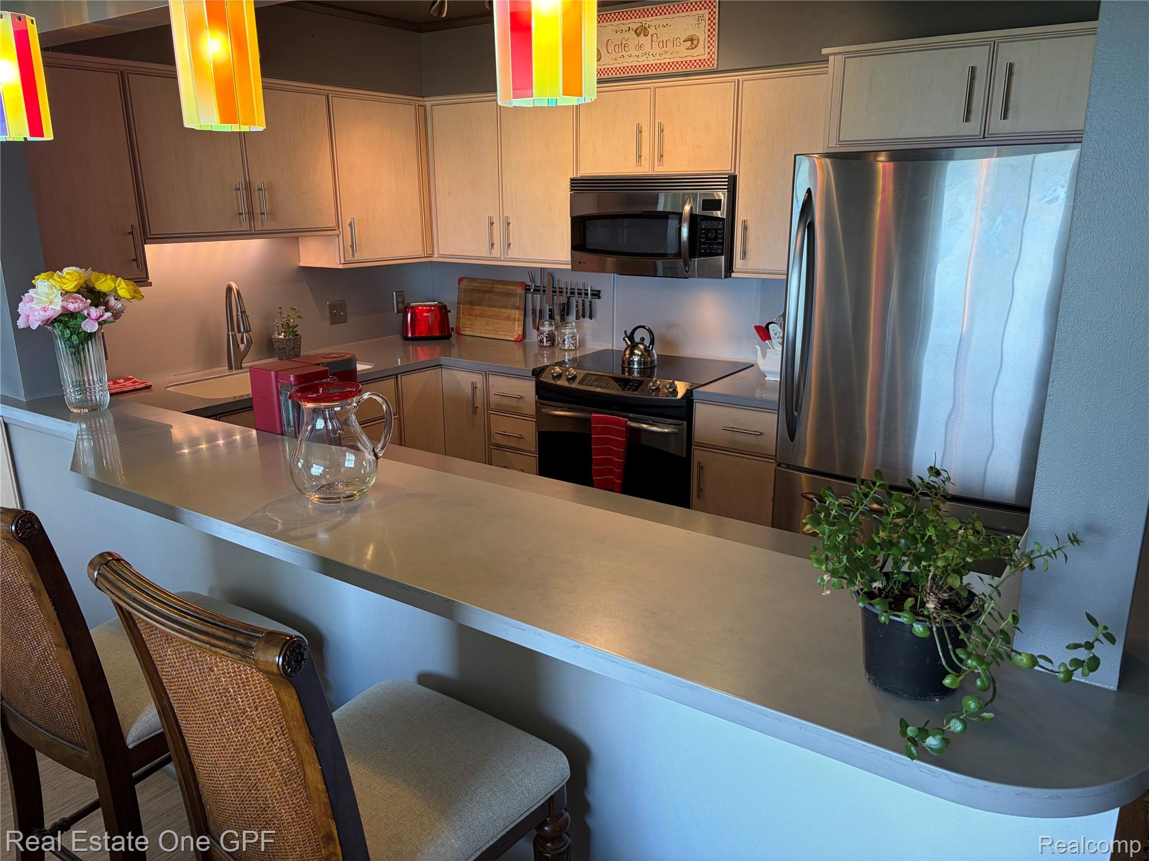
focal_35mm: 26
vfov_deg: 53.1
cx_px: 574
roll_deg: +0.0
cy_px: 430
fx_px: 863
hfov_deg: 67.3
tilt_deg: -16.0
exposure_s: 1/120
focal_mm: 5.96
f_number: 1.6
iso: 100
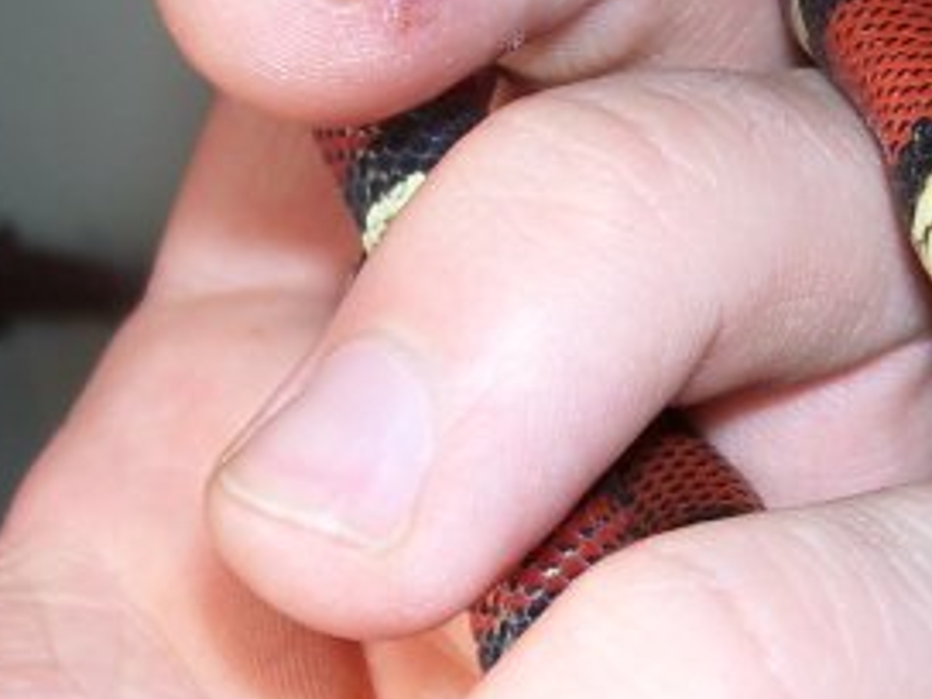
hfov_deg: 19.4
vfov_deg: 14.8
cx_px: 771
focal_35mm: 100
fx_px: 2692
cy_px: 315
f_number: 2.7
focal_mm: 5.6
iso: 80
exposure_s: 1/60
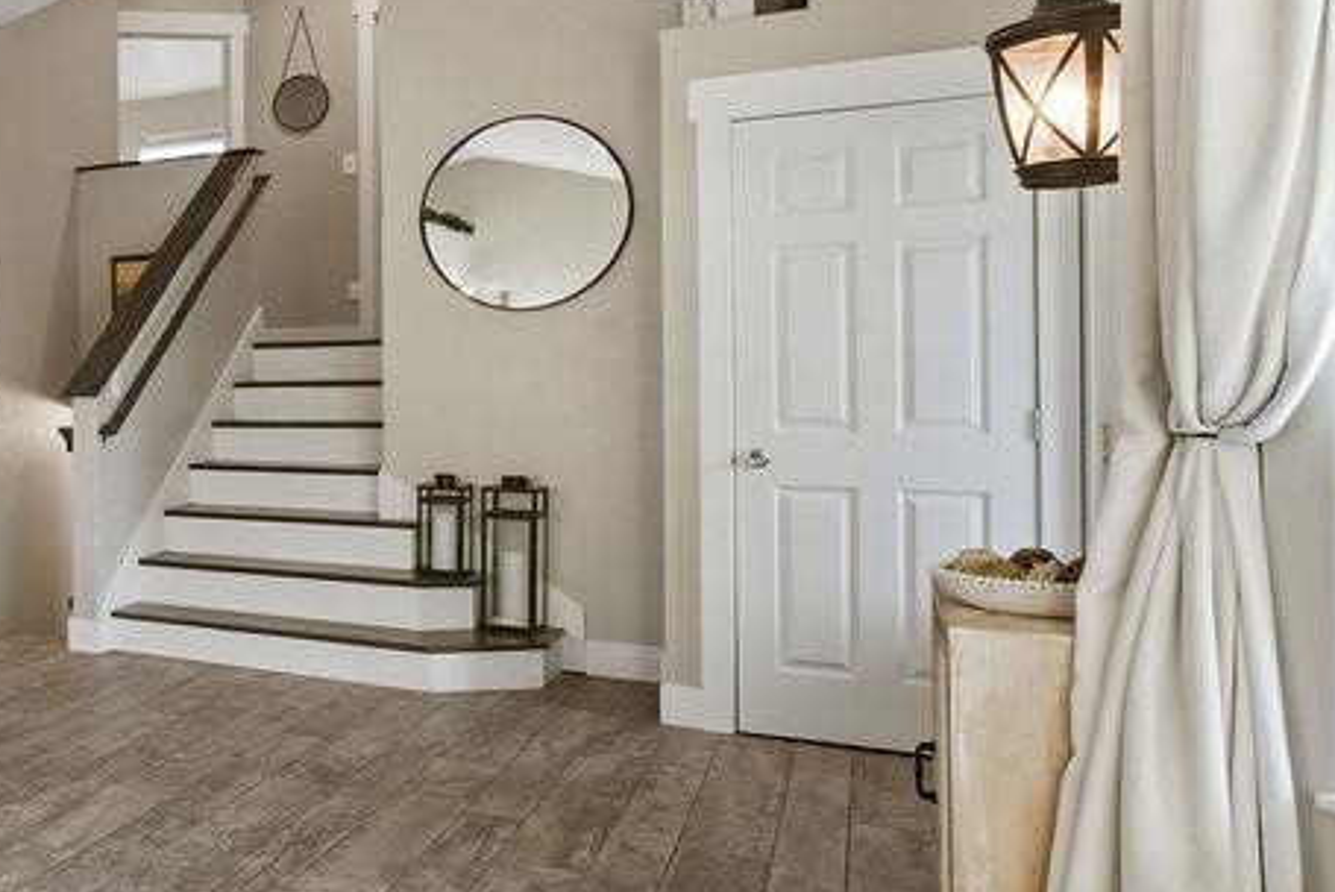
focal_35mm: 36
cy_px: 374
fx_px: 1336
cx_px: -141
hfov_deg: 41.8
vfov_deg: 36.8
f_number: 8
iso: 100
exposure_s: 1/20
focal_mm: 16
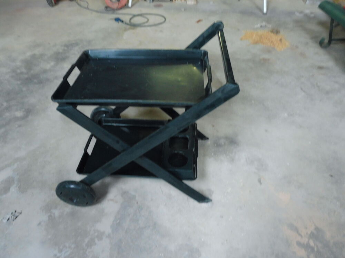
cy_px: 129
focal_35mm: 24
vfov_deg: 56.8
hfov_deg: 71.6
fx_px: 239
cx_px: 172
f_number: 3.3
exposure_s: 1/10
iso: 400
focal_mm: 4.3
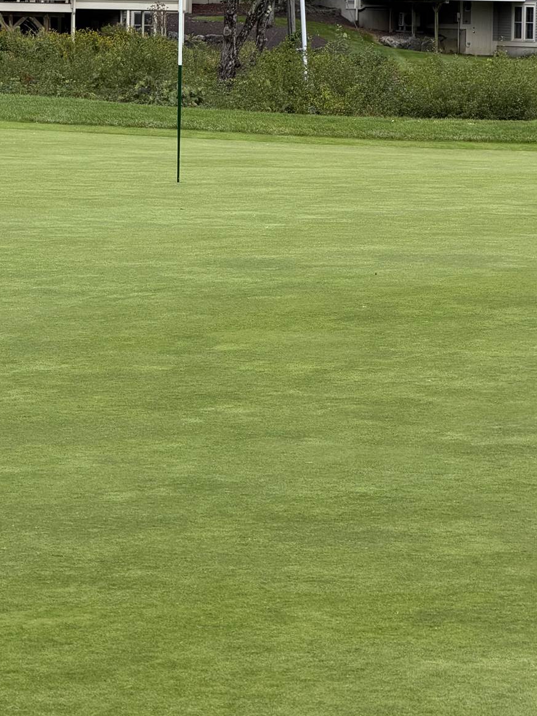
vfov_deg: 10.0
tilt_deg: -1.6
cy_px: 159
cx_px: 256
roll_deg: -1.4
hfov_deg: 7.5
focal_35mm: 198
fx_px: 4095
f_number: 2.8
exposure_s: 1/257
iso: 50
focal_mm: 16.89
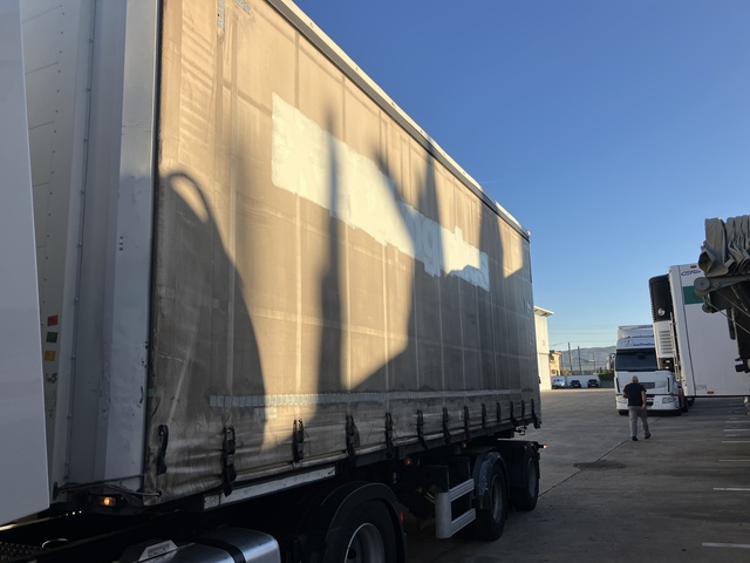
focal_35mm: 28
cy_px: 282
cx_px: 375
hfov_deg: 63.4
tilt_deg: +9.6
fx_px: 607
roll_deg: +1.9
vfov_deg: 49.7
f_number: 1.8
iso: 32
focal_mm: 3.99
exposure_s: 1/1389
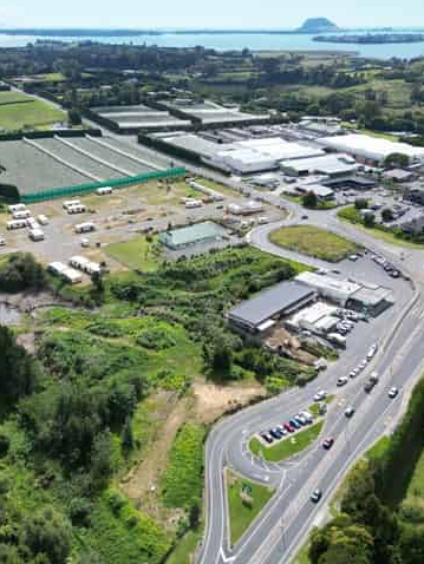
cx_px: 177
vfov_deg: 55.3
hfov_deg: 42.8
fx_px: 538
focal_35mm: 33
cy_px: 288
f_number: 1.7
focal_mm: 6.72
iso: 150
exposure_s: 1/3200
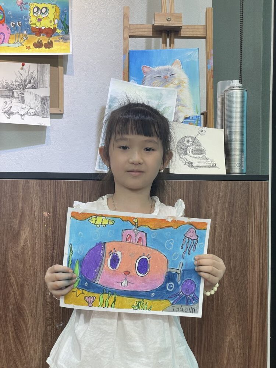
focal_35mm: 52
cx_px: 138
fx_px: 553
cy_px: 184
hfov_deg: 28.0
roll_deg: -0.7
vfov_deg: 36.8
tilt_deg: +0.7
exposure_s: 1/100
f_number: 2
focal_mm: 6
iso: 125
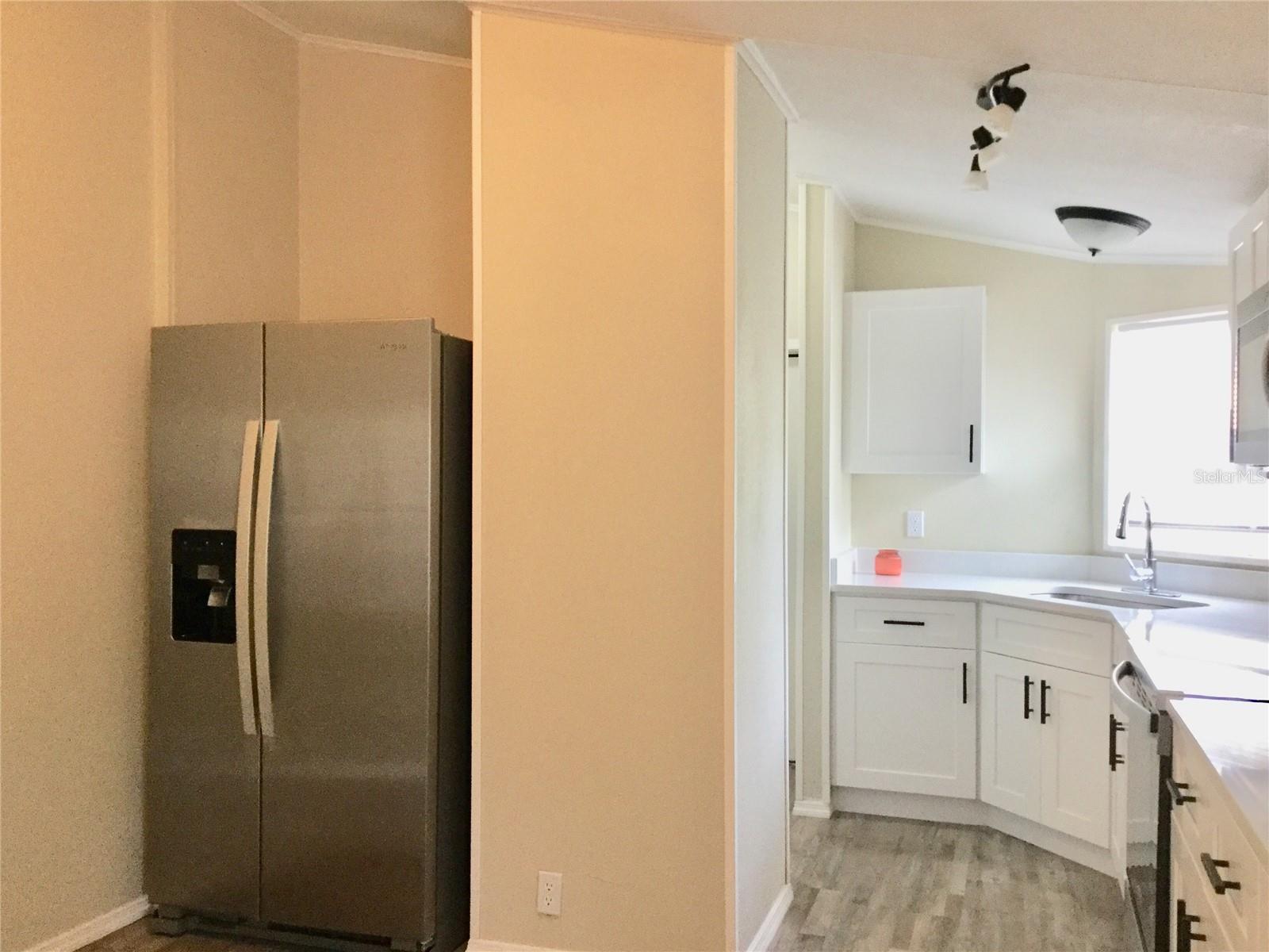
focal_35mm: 31
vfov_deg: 45.4
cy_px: 476
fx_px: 1136
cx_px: 634
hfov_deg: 58.4
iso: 125
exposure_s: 1/30
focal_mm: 3.3
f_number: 2.4
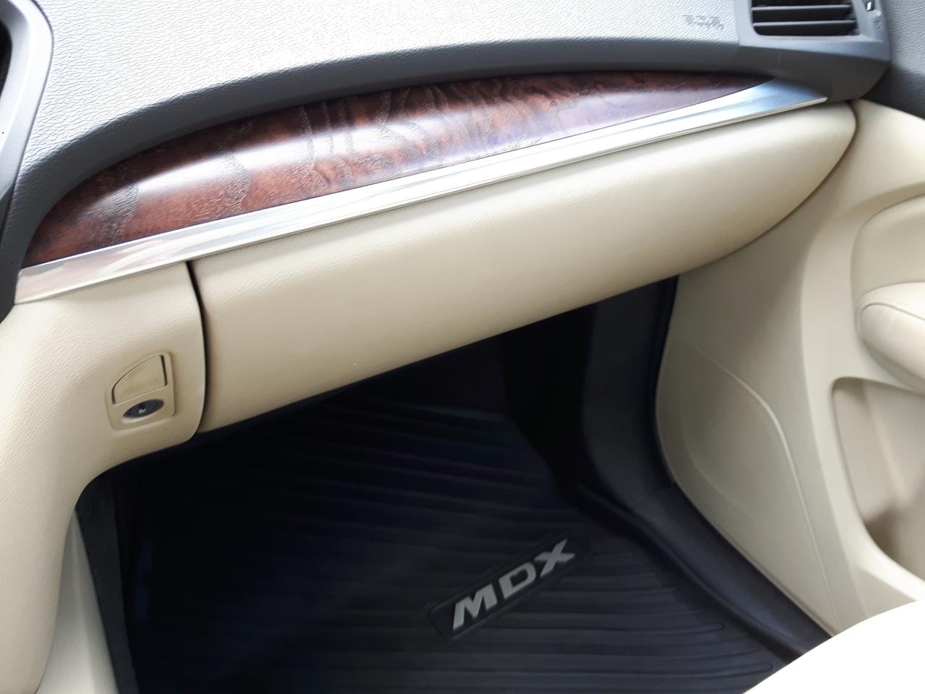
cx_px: 462
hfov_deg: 58.4
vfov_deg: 45.4
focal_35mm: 31
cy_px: 347
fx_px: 828
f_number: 1.9
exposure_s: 1/33
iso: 50
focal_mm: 3.7
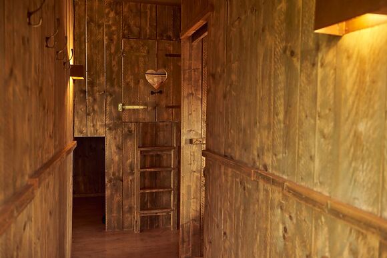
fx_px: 344
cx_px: 194
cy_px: 129
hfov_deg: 58.7
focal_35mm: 32
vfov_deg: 41.1
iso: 640
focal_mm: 32
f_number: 4
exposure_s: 1/125
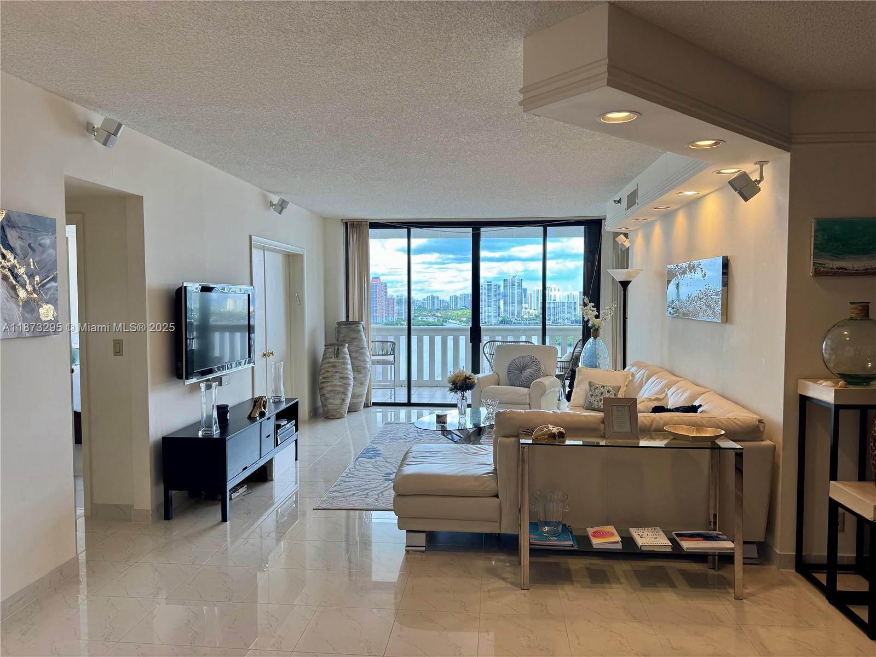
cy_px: 328
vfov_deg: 56.8
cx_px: 438
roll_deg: +0.1
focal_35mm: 24
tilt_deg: -3.8
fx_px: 607
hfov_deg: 71.6
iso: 64
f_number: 1.78
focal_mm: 6.76
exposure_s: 1/124
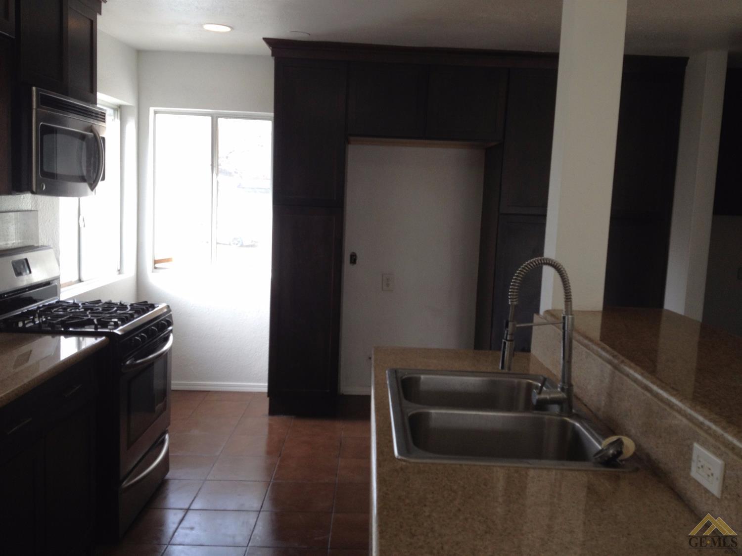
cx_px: 371
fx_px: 750
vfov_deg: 40.7
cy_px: 278
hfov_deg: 52.6
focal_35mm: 35
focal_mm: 4.28
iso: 64
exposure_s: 1/100
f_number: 2.4
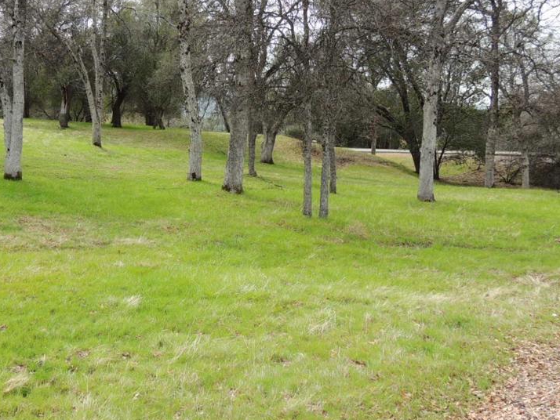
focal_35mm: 43
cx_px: 198
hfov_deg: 43.4
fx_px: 696
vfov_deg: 33.5
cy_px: 172
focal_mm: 5.3
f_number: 3.1
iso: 100
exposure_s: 1/400
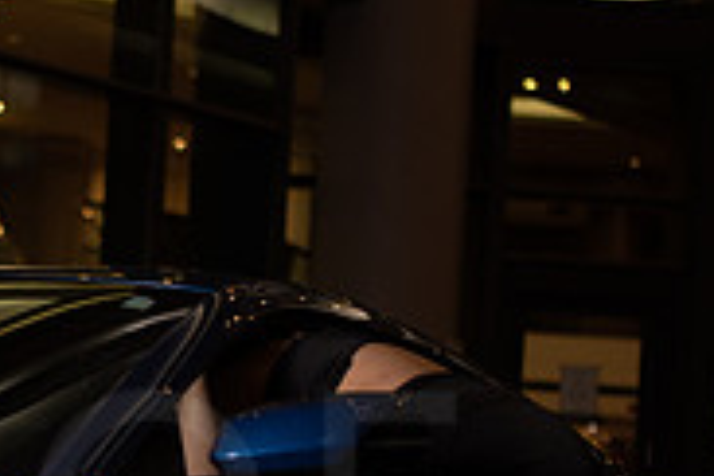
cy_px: 501
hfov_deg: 17.7
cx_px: -101
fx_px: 2201
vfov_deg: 12.2
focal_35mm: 111
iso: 500
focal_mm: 35
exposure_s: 1/640
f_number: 1.4
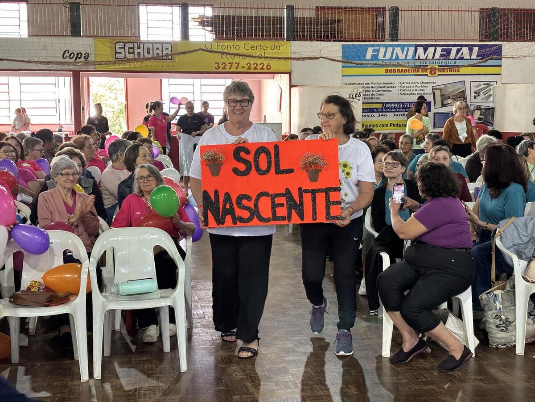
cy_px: 201
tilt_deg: -7.1
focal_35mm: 52
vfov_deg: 28.0
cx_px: 268
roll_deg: -0.2
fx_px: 804
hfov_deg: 36.8
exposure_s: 1/40
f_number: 1.6
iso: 160
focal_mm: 5.96
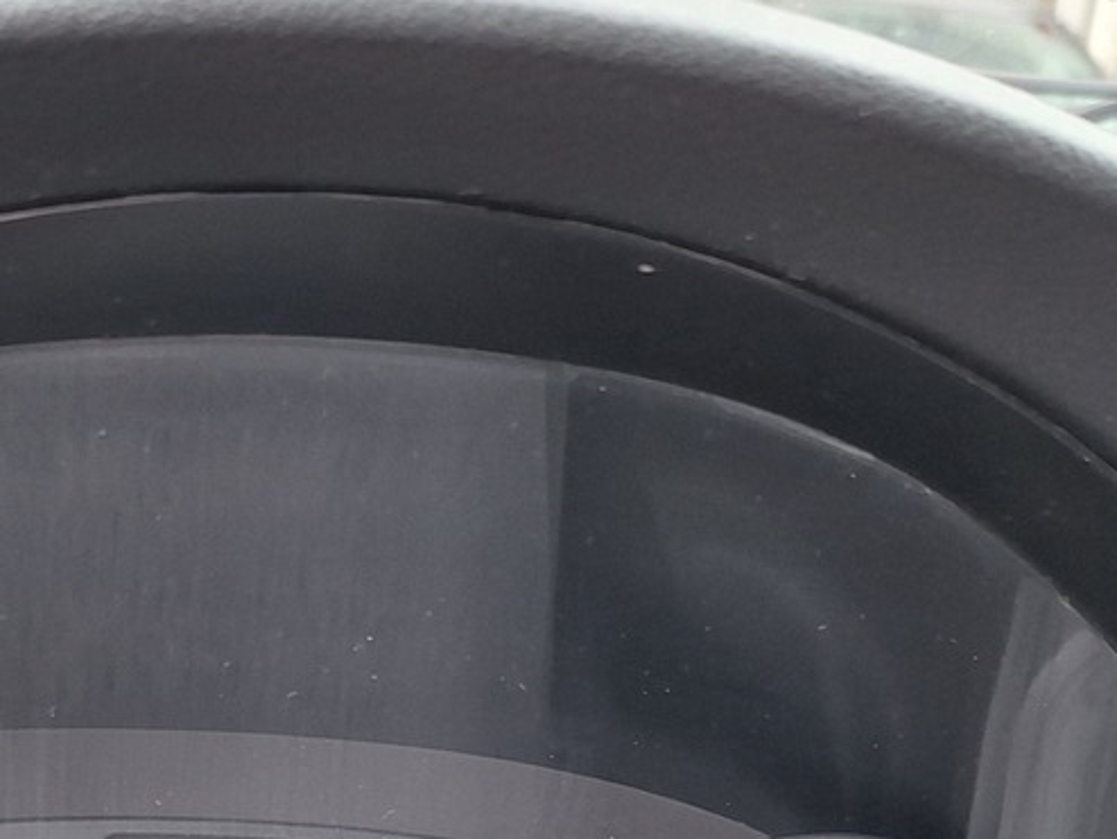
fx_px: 2163
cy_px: 1101
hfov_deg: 28.3
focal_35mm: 67
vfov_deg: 20.1
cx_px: 217
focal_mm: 5.54
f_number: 1.8
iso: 50
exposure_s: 1/100
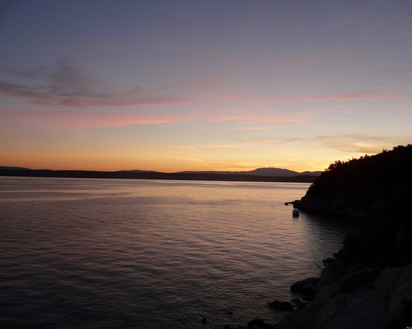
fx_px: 366
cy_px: 167
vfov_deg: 48.5
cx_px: 207
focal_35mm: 30
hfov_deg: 58.8
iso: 100
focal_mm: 4.6
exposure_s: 1/30
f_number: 2.8
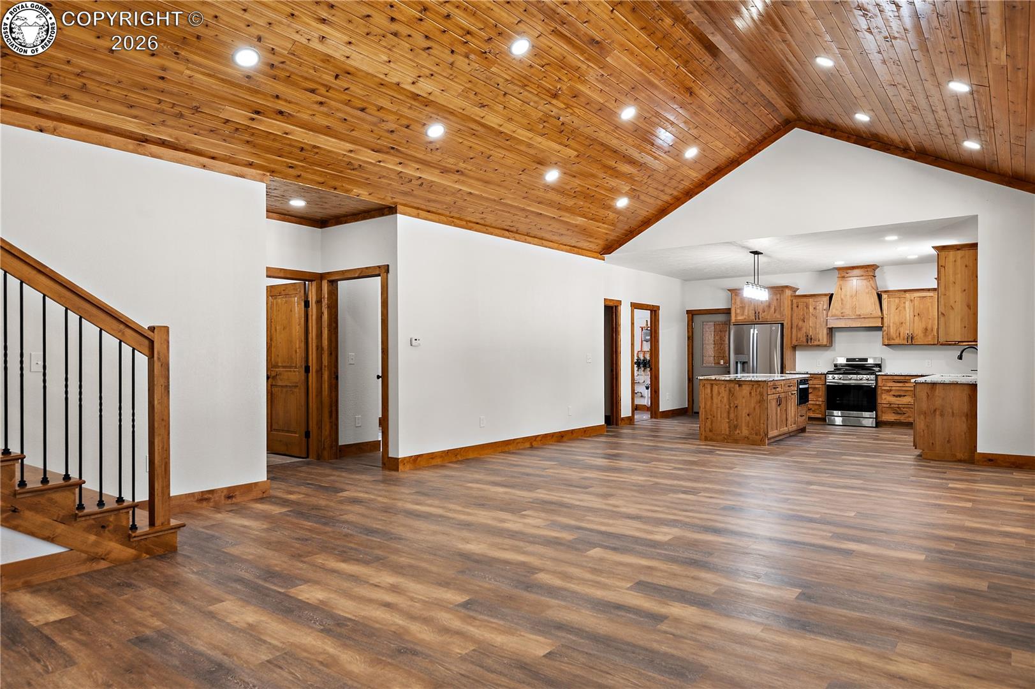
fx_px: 632
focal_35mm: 22
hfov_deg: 78.6
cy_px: 344
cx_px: 518
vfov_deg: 57.2
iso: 320
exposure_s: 1/10
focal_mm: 22
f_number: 8
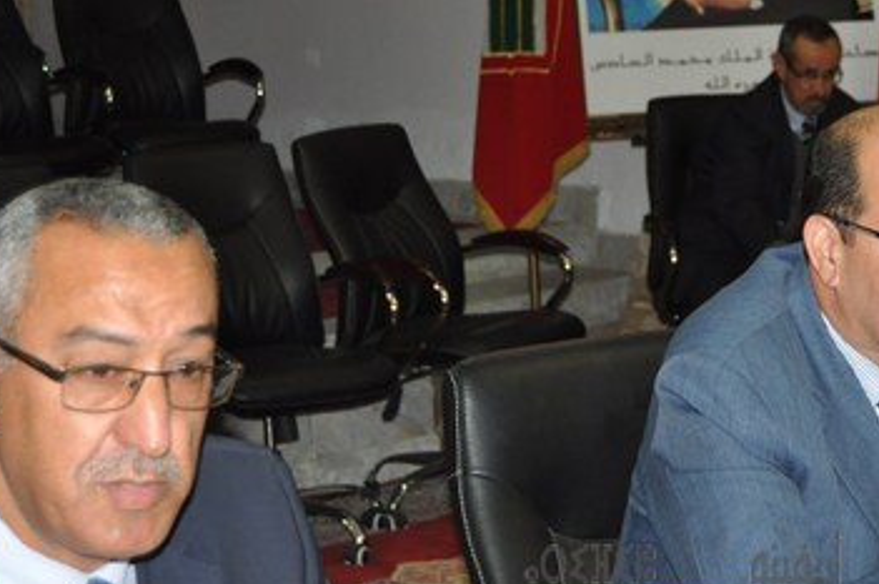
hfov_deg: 21.7
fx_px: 2268
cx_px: 684
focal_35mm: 93
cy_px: 209
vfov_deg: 14.6
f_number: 4.5
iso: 800
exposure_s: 1/60
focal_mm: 34
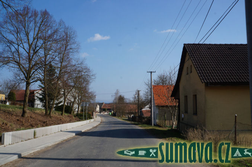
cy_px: 84
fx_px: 210
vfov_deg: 43.5
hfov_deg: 62.0
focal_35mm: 30
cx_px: 126
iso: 250
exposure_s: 1/200
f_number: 16
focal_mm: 20
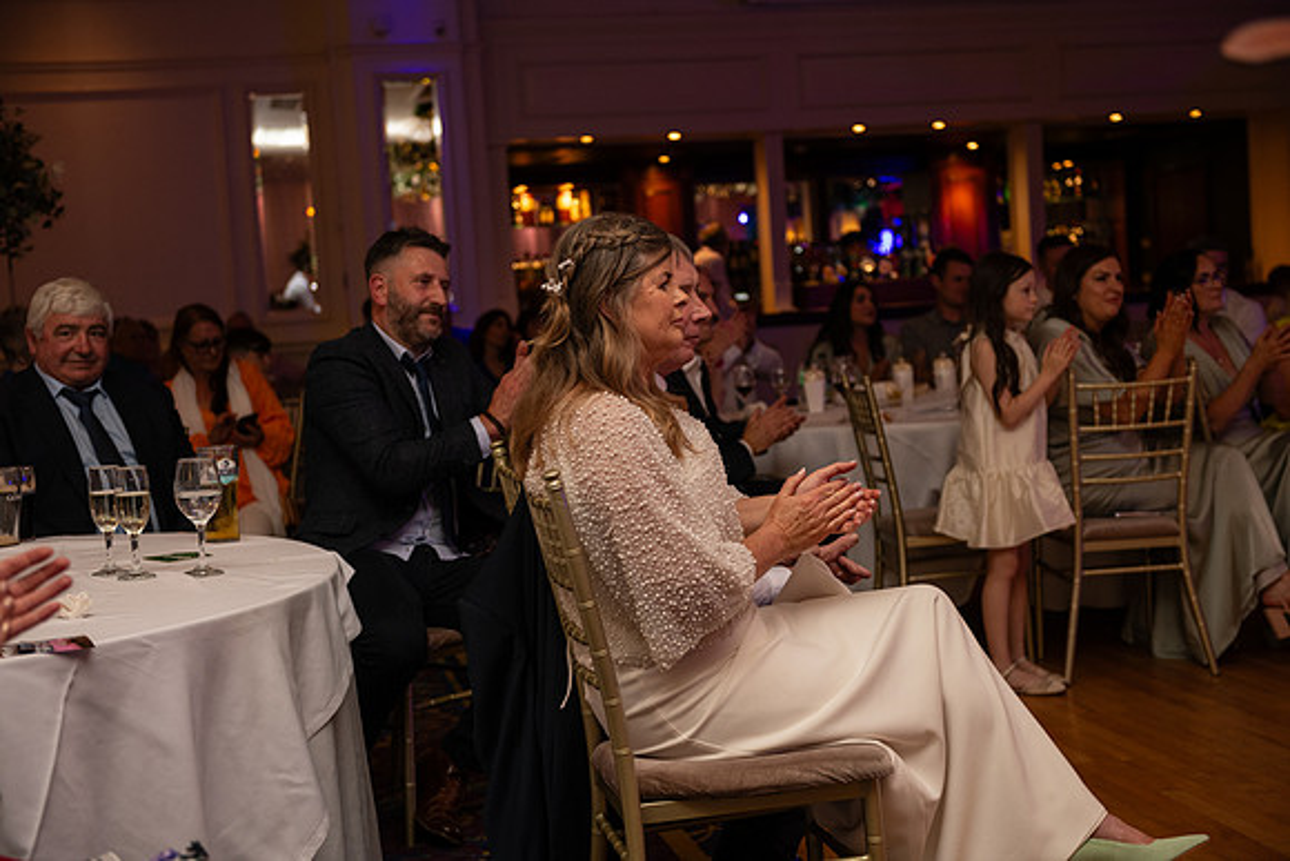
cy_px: 430
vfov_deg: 27.0
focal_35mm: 50
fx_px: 1792
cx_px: 645
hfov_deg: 39.6
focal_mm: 50
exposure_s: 1/160
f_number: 3.5
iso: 500
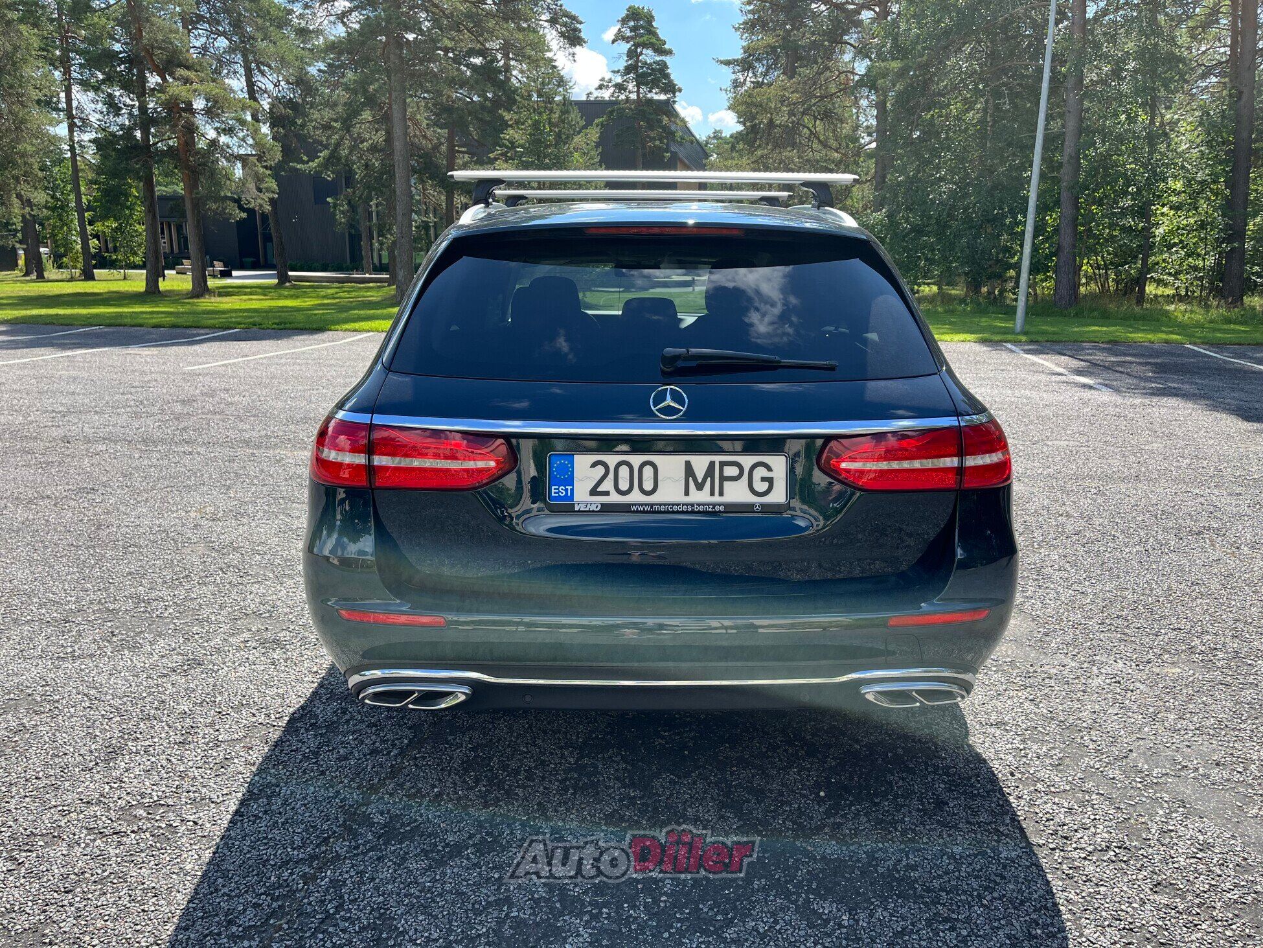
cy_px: 474
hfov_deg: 67.3
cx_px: 632
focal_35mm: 26
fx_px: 949
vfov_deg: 53.1
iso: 50
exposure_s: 1/1075
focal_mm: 5.1
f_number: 1.6
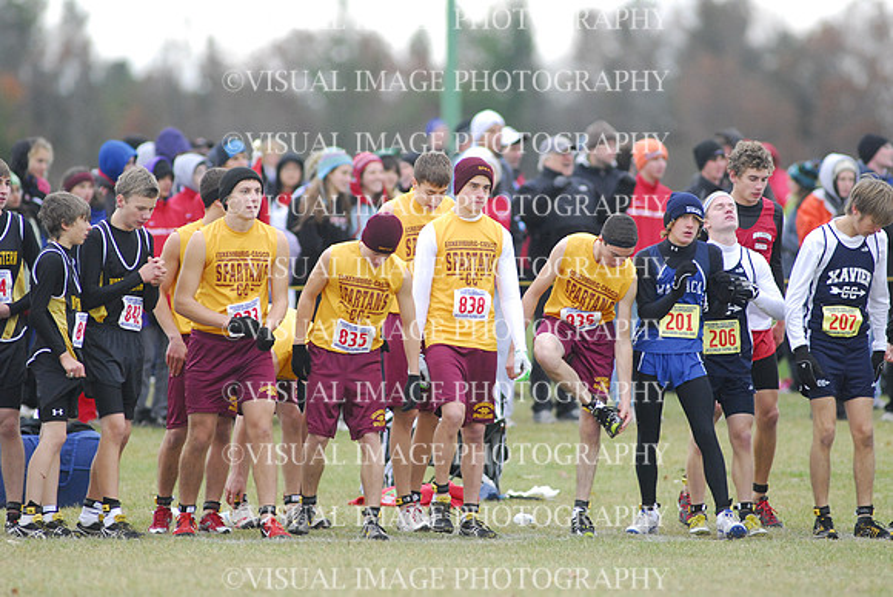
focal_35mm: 450
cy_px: 298
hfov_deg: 4.6
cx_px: 446
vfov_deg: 3.1
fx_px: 11173
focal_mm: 300
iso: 800
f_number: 4
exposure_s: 1/640
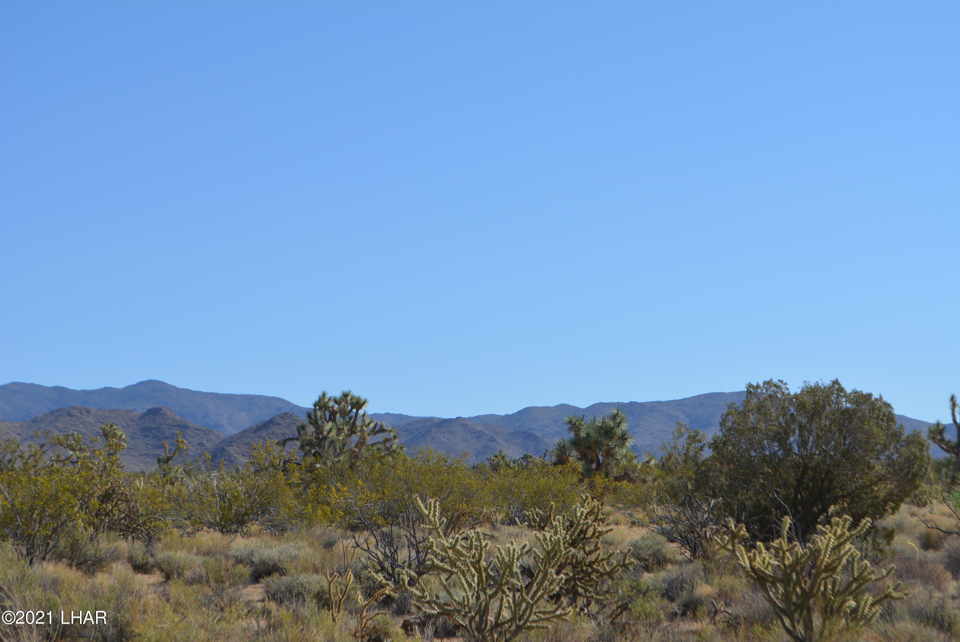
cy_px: 321
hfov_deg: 24.6
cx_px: 480
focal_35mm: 82
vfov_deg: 16.6
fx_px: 2202
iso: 100
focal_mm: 55
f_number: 9
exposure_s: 1/320
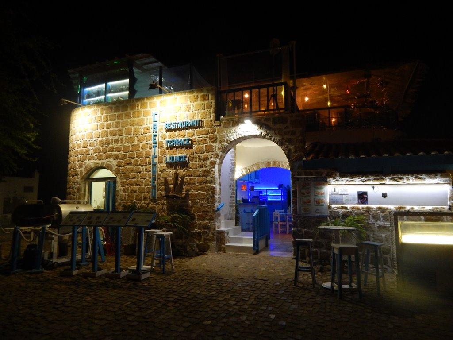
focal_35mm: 22
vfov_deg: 61.1
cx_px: 226
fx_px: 288
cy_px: 170
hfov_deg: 76.4
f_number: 3
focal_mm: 4
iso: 400
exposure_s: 1/25
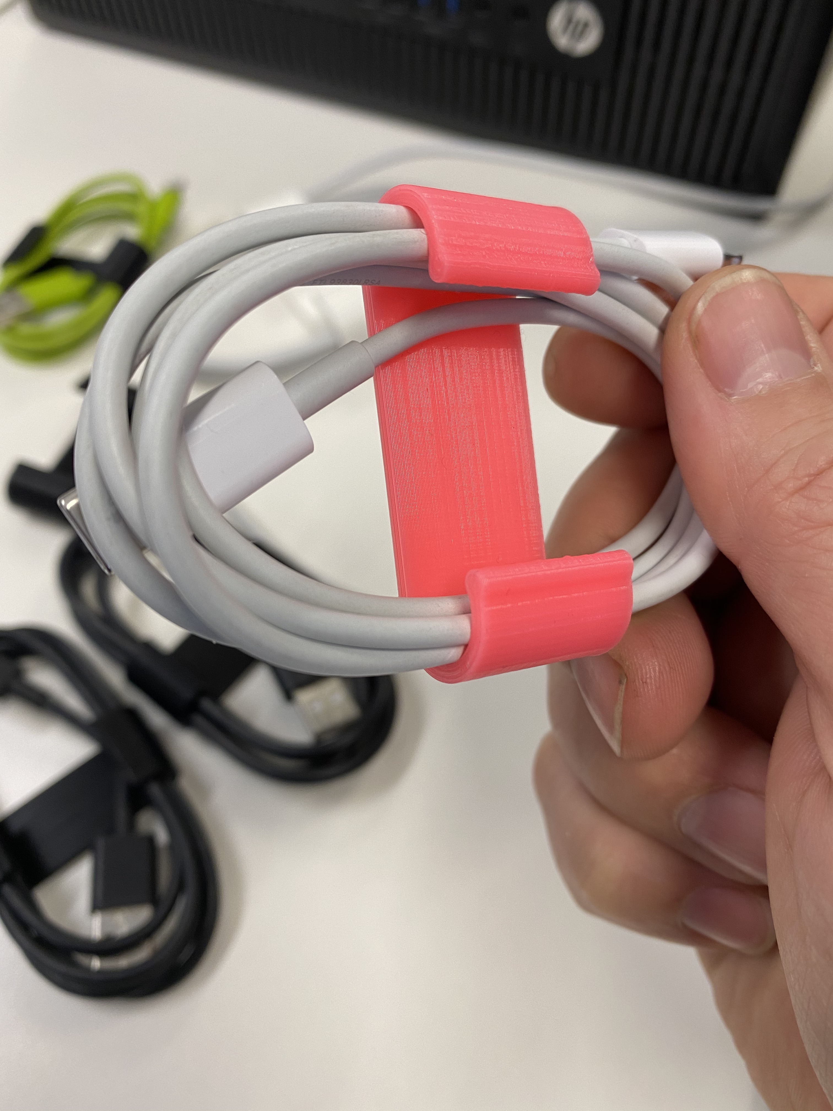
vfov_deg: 67.3
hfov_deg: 53.1
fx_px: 834
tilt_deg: -57.2
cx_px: 416
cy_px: 556
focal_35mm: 26
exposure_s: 1/50
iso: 64
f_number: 1.8
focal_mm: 4.25
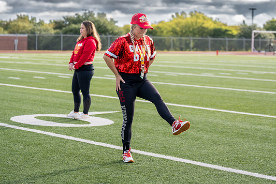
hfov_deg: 21.0
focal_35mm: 97
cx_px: 158
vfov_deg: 14.1
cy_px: 75
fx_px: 744
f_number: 2.8
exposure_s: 1/2500
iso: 250
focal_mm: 70
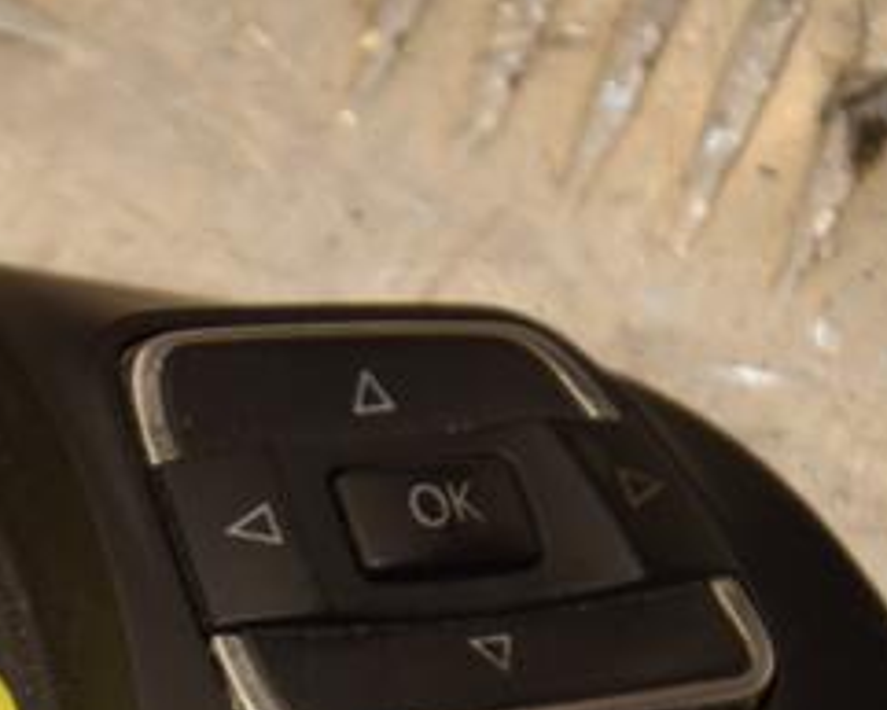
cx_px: -77
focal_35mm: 368
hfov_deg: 5.2
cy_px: 728
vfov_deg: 4.2
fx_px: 9669
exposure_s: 1/200
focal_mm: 105
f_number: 6.3
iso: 800
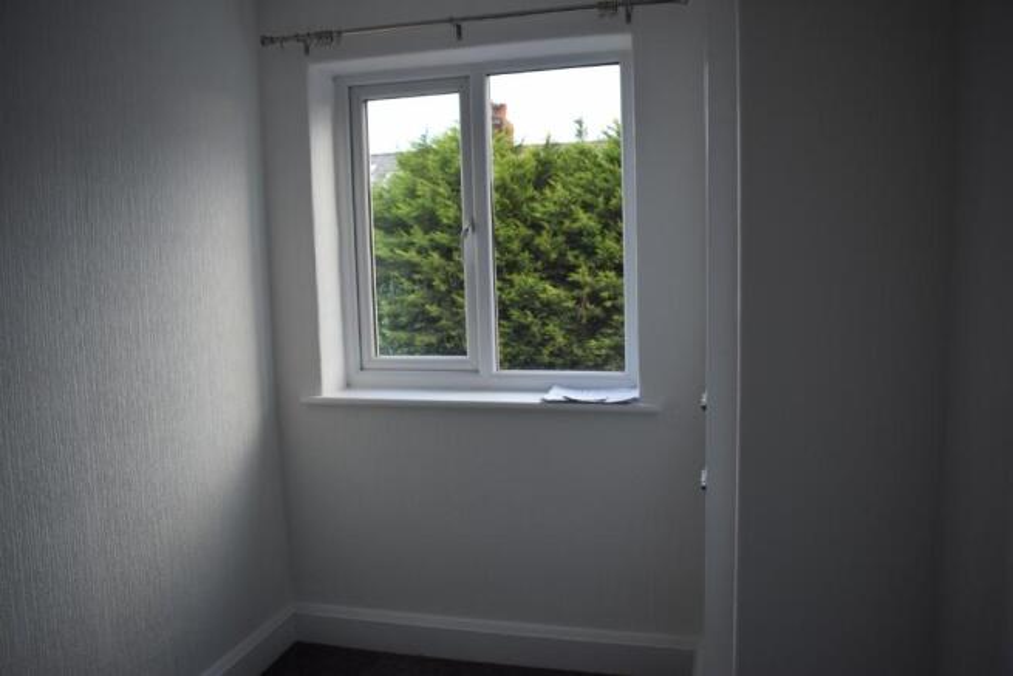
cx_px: 506
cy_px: 338
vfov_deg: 43.6
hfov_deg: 61.9
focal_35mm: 30
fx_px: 844
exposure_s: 1/80
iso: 400
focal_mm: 20
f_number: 4.5
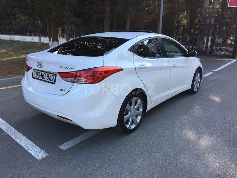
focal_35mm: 29
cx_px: 118
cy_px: 89
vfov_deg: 48.2
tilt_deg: -12.9
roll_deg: -1.8
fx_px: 199
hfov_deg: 61.7
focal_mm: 4.15
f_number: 2.2
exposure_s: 1/301
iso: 25
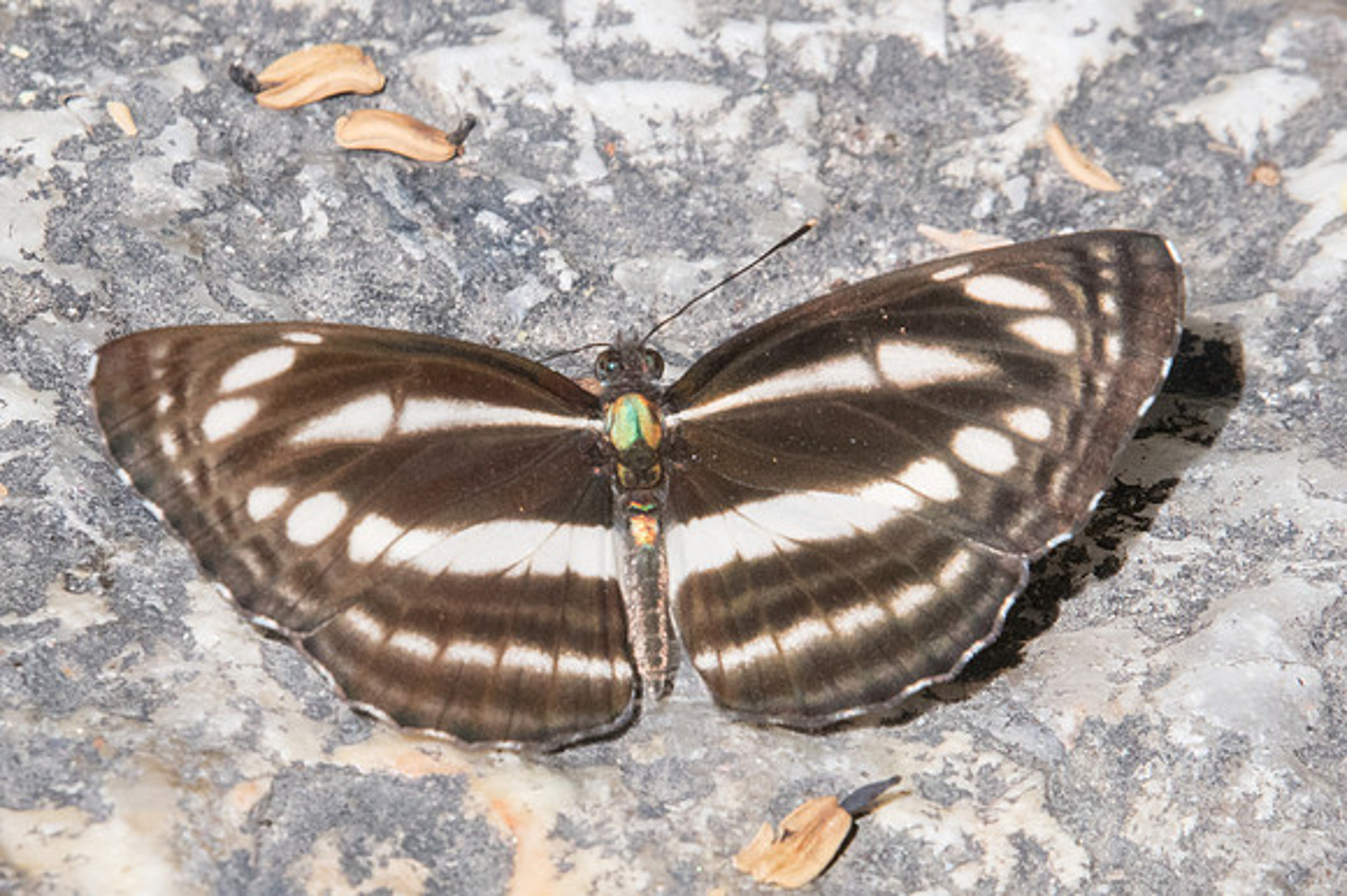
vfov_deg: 1.4
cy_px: 500
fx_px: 36044
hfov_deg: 2.1
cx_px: 677
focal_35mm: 964
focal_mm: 400
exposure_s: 1/500
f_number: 16
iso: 1000
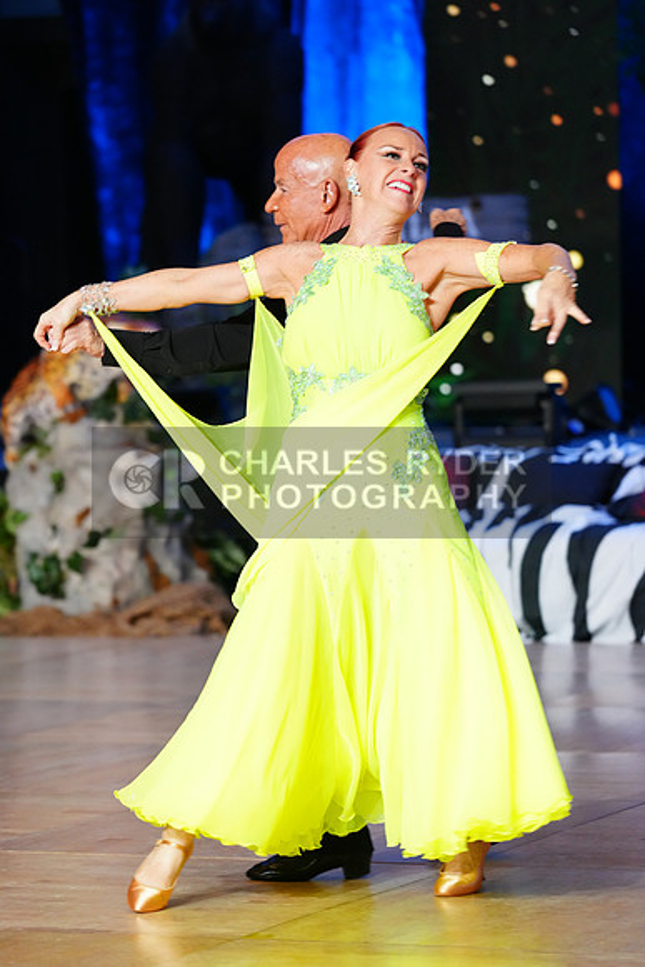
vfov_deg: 12.7
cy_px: 484
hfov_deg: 8.5
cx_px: 322
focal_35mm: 162
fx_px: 4351
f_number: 4
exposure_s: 1/250
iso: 4000
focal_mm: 162
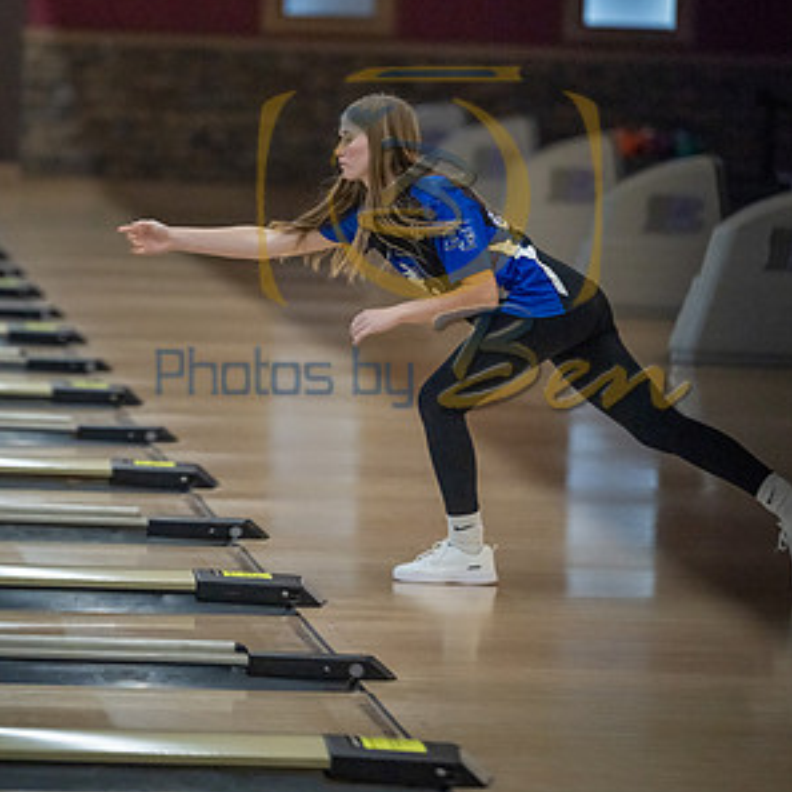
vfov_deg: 7.4
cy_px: 237
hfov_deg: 7.4
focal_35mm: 238
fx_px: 6161
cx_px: 397
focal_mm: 185
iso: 4000
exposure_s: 1/1000
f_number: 2.8
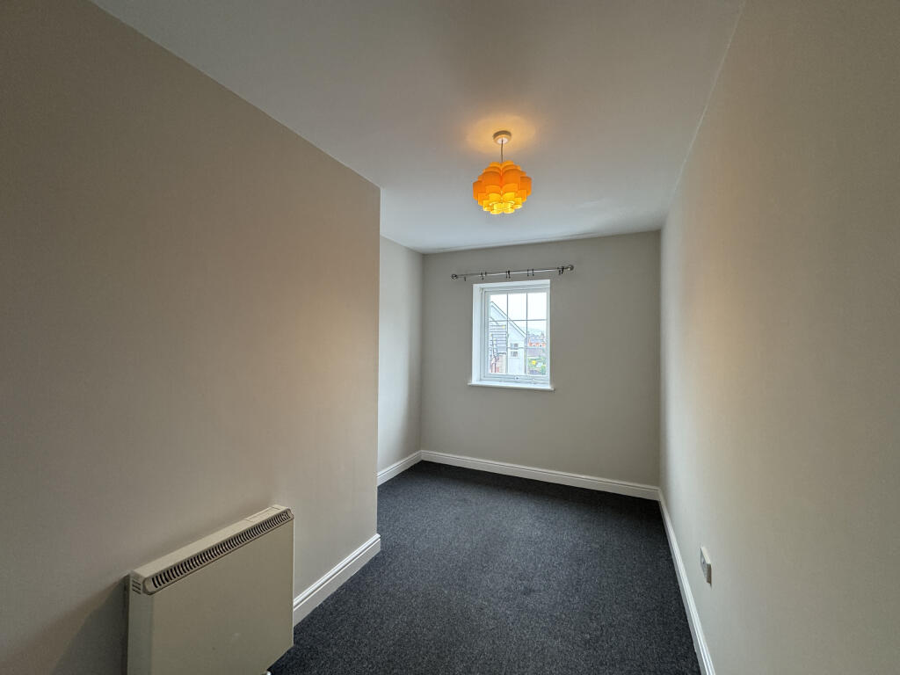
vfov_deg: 85.7
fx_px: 364
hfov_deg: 102.1
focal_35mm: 14
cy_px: 338
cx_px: 450
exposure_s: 1/50
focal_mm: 2.22
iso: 250
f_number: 2.2
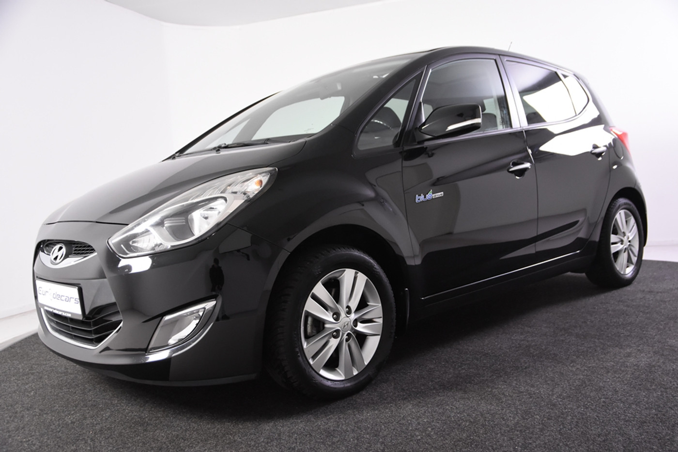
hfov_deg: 53.1
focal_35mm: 36
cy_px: 226
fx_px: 678
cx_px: 339
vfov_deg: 36.9
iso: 1600
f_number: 4
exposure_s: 1/60
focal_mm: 24
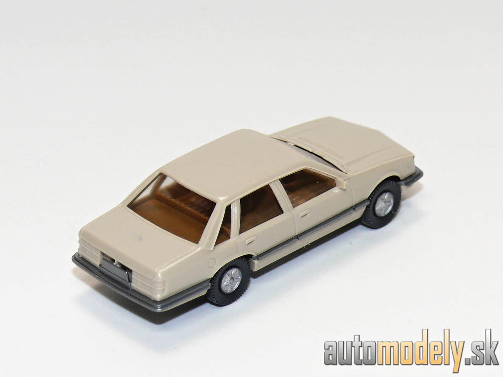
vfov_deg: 10.8
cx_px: 252
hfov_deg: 14.4
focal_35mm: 137
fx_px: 1991
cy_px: 188
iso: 100
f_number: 4
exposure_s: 1/30
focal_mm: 16.4
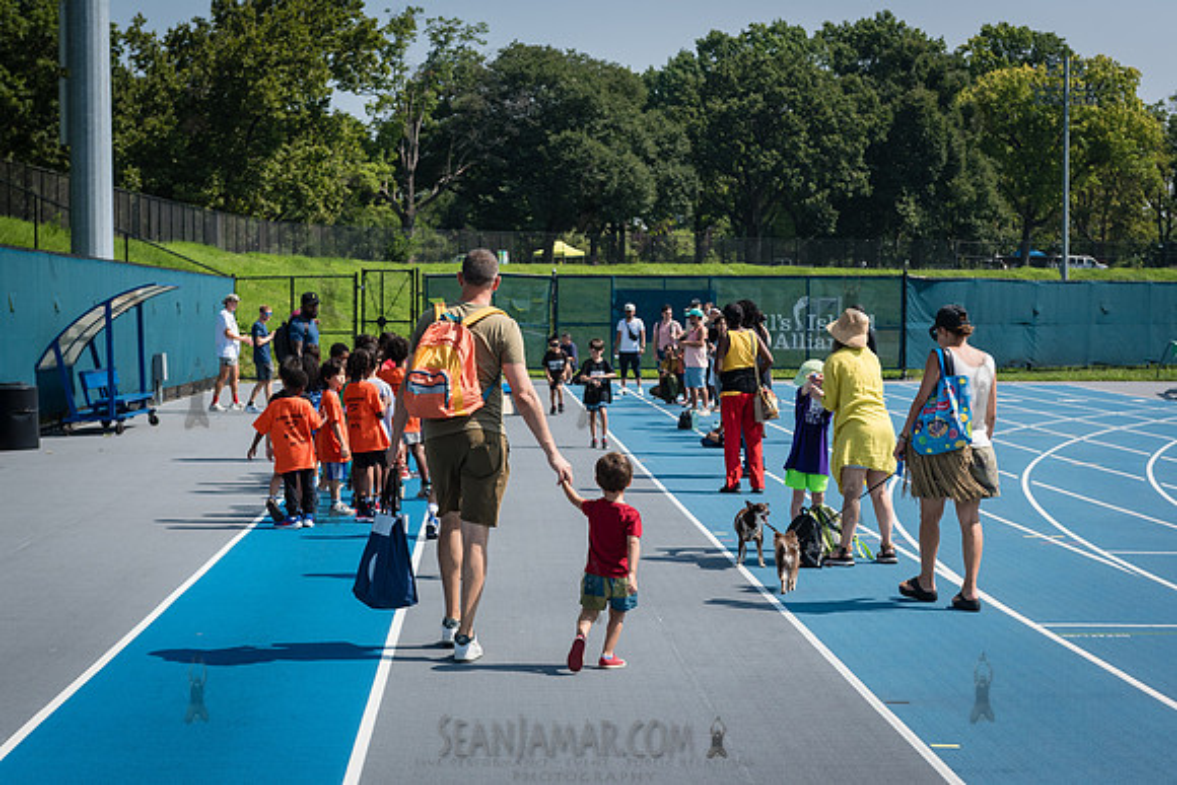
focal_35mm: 71
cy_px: 413
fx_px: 2332
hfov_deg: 28.3
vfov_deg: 19.1
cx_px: 515
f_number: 5.6
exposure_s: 1/1600
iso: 400
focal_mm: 62
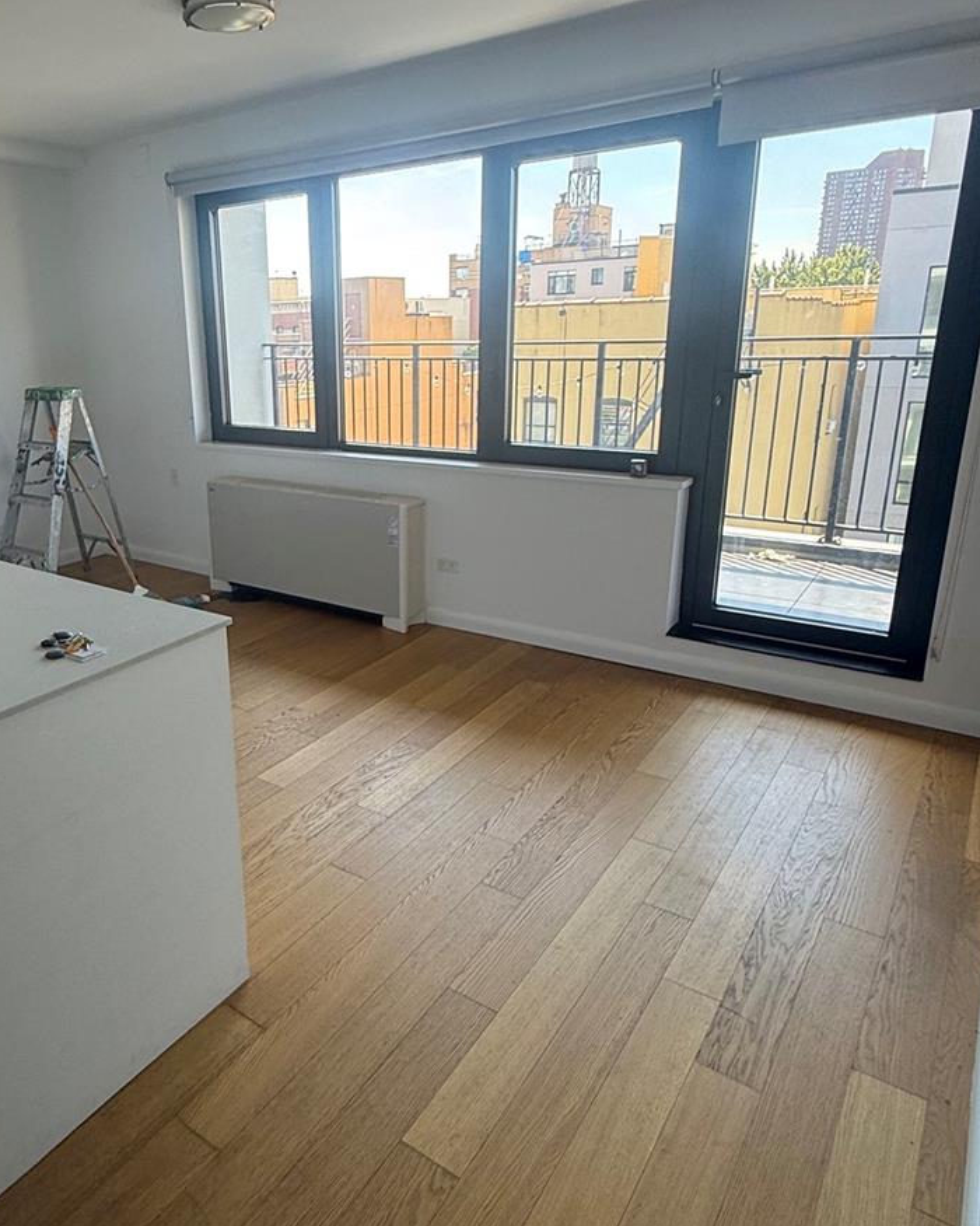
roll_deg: +2.1
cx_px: 319
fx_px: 870
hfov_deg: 57.4
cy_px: 581
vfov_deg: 70.2
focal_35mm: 24
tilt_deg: -15.5
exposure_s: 1/131
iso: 50
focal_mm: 2.22
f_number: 2.2
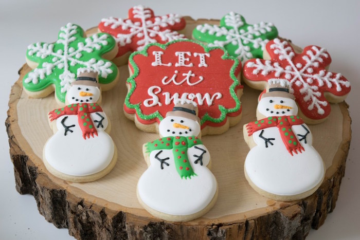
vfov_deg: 16.6
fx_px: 825
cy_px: 120
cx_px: 180
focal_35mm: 82
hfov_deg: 24.6
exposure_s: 1/125
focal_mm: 55
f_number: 5.6
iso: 500
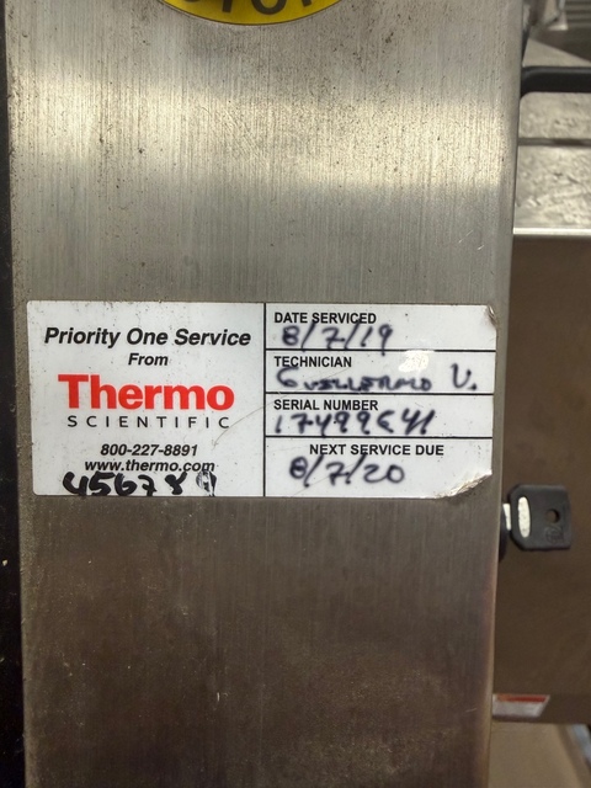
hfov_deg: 56.8
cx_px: 296
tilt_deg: -34.8
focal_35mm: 24
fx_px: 546
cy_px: 394
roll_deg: +0.5
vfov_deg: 71.6
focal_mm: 2.22
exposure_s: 1/120
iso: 250
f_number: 2.2
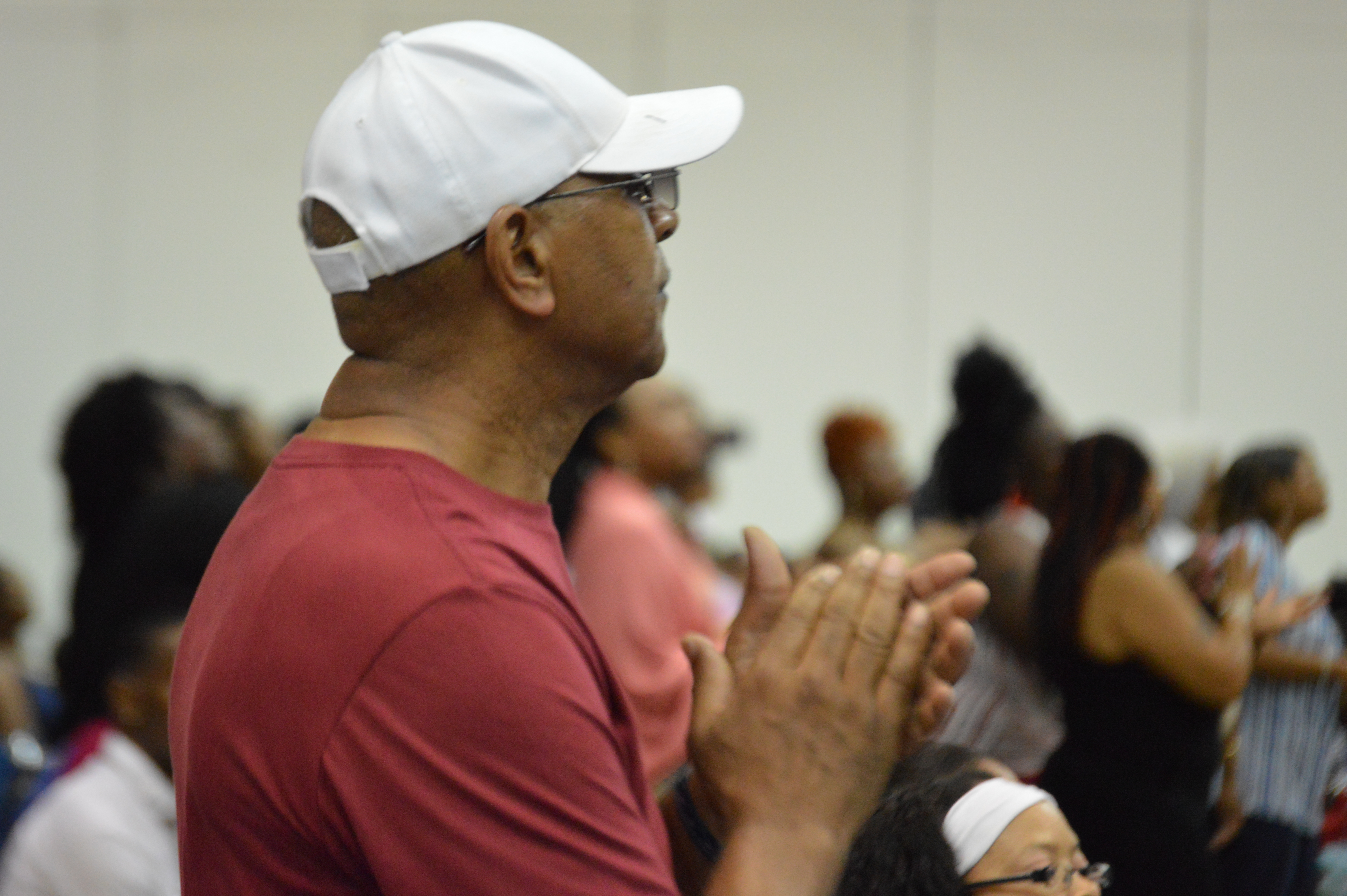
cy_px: 448
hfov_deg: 8.3
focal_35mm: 248
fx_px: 9252
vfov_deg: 5.5
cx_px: 674
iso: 3200
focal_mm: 165
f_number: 5.3
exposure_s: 1/200
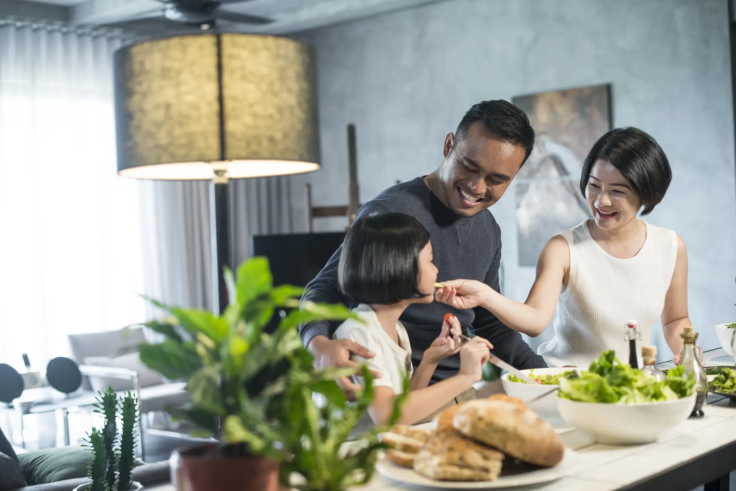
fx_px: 1022
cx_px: 368
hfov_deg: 39.6
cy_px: 246
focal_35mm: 50
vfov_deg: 27.0
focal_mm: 50
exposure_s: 1/100
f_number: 2.2
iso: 250
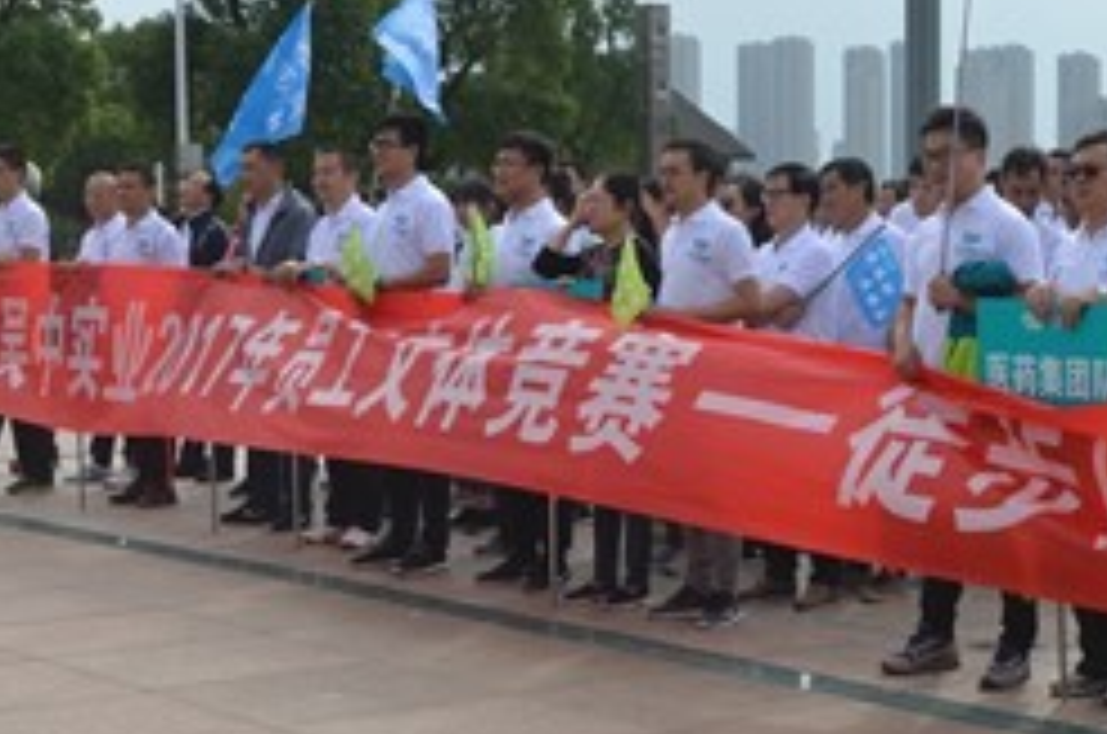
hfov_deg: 22.7
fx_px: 2639
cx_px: 1134
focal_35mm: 86
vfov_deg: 15.8
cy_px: 423
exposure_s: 1/250
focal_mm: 22
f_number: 8
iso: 100
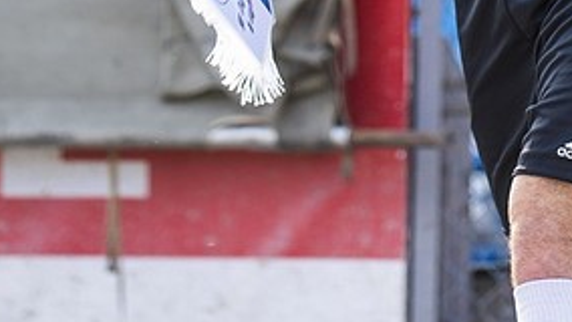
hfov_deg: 4.7
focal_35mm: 461
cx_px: 824
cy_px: -279
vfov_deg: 2.6
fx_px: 6995
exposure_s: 1/400
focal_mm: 125
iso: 125
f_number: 2.8
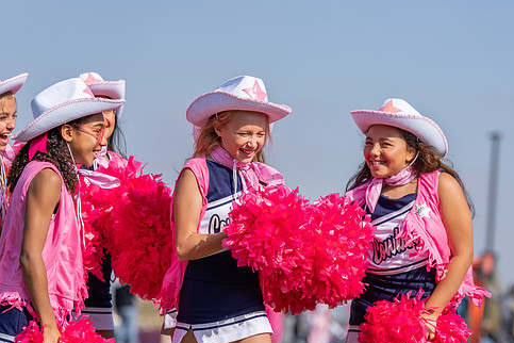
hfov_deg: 11.1
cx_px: 308
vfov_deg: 7.4
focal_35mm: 185
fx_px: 2641
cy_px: 198
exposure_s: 1/1600
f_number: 4
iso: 125
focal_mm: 154
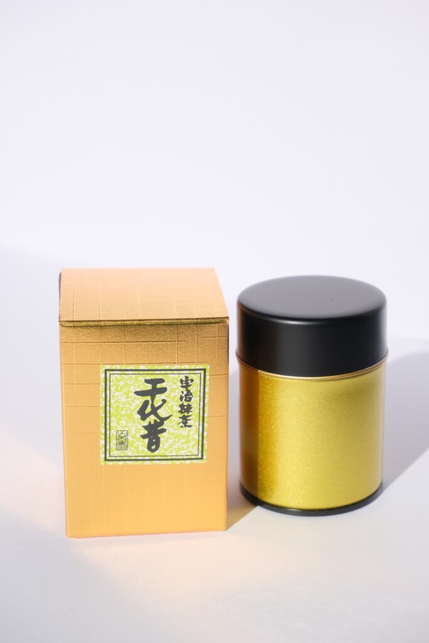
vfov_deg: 29.7
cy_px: 322
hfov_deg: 20.0
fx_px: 1215
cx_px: 214
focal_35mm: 68
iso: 320
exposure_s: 1/1500
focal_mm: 45
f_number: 5.6
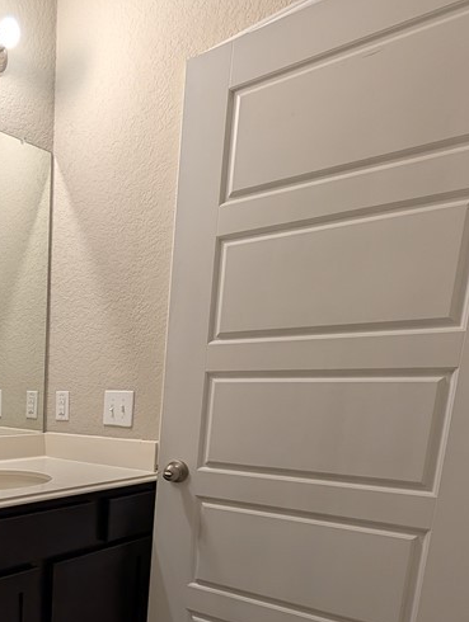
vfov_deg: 64.8
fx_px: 450
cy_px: 473
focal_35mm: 25
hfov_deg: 45.3
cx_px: -13
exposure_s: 1/99.4
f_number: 1.7
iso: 56
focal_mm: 2.02
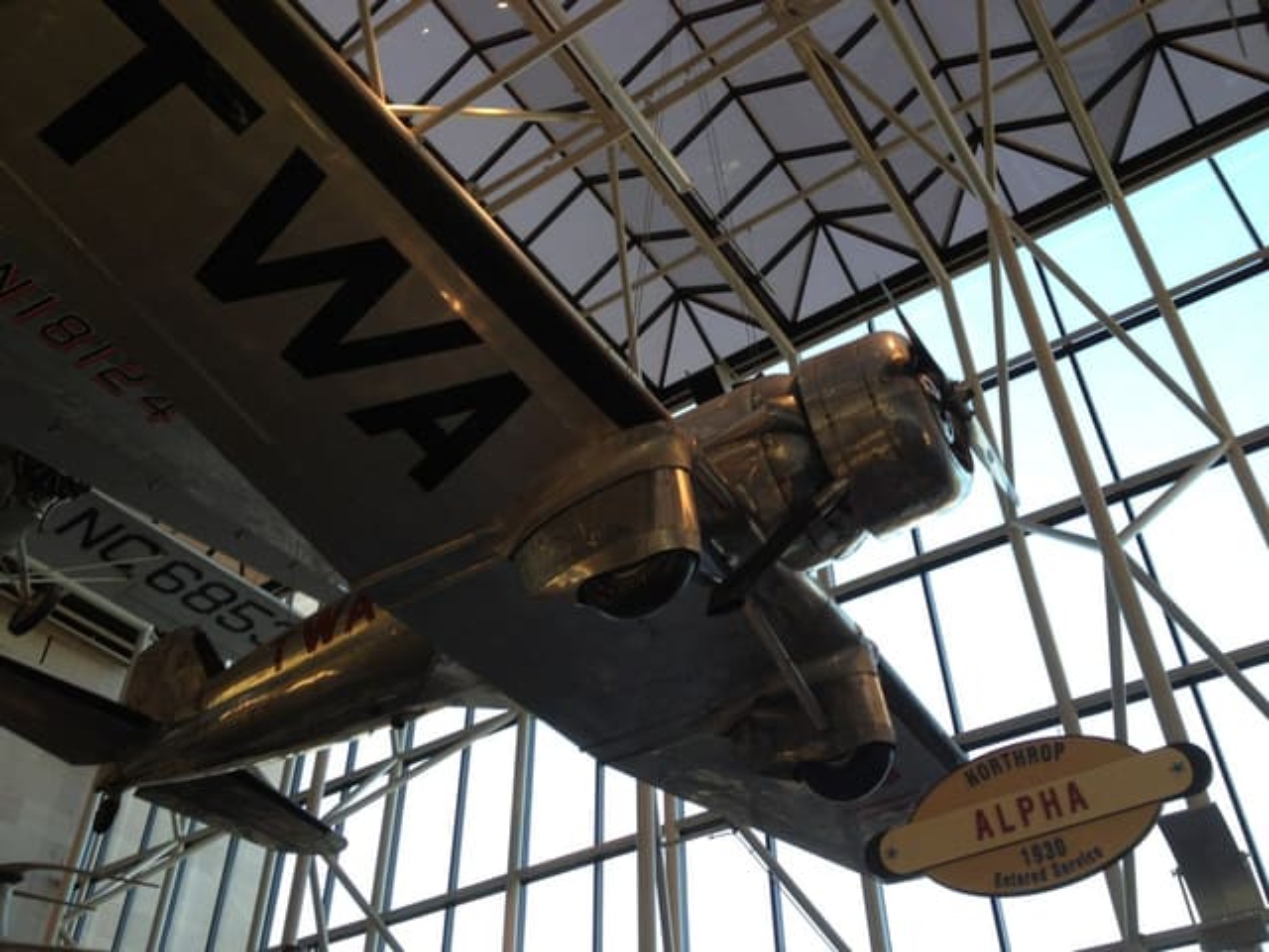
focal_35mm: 35
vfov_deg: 40.7
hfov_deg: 52.6
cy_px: 476
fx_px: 1283
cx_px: 634
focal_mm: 4.28
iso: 50
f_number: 2.4
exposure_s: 1/24
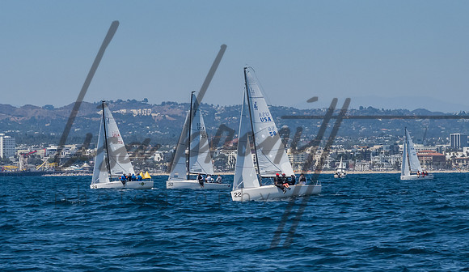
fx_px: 2685
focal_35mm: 214
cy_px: 116
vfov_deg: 5.8
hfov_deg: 10.0
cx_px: 183
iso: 640
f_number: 14
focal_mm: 102
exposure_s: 1/1600
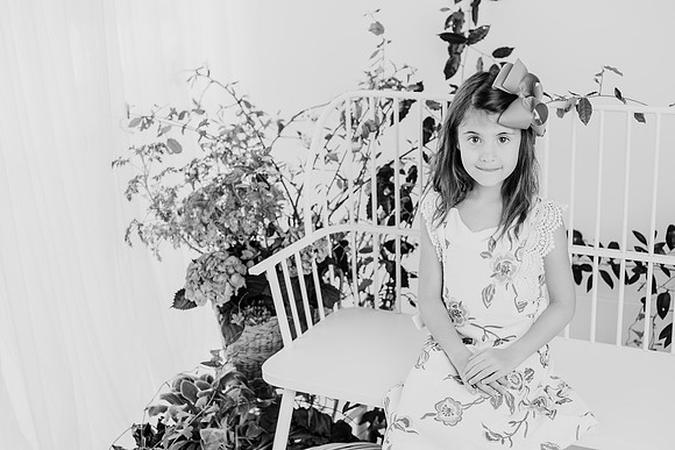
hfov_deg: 35.7
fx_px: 1048
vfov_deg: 24.3
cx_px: 360
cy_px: 223
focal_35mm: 56
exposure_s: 1/160
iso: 125
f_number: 2.8
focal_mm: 50
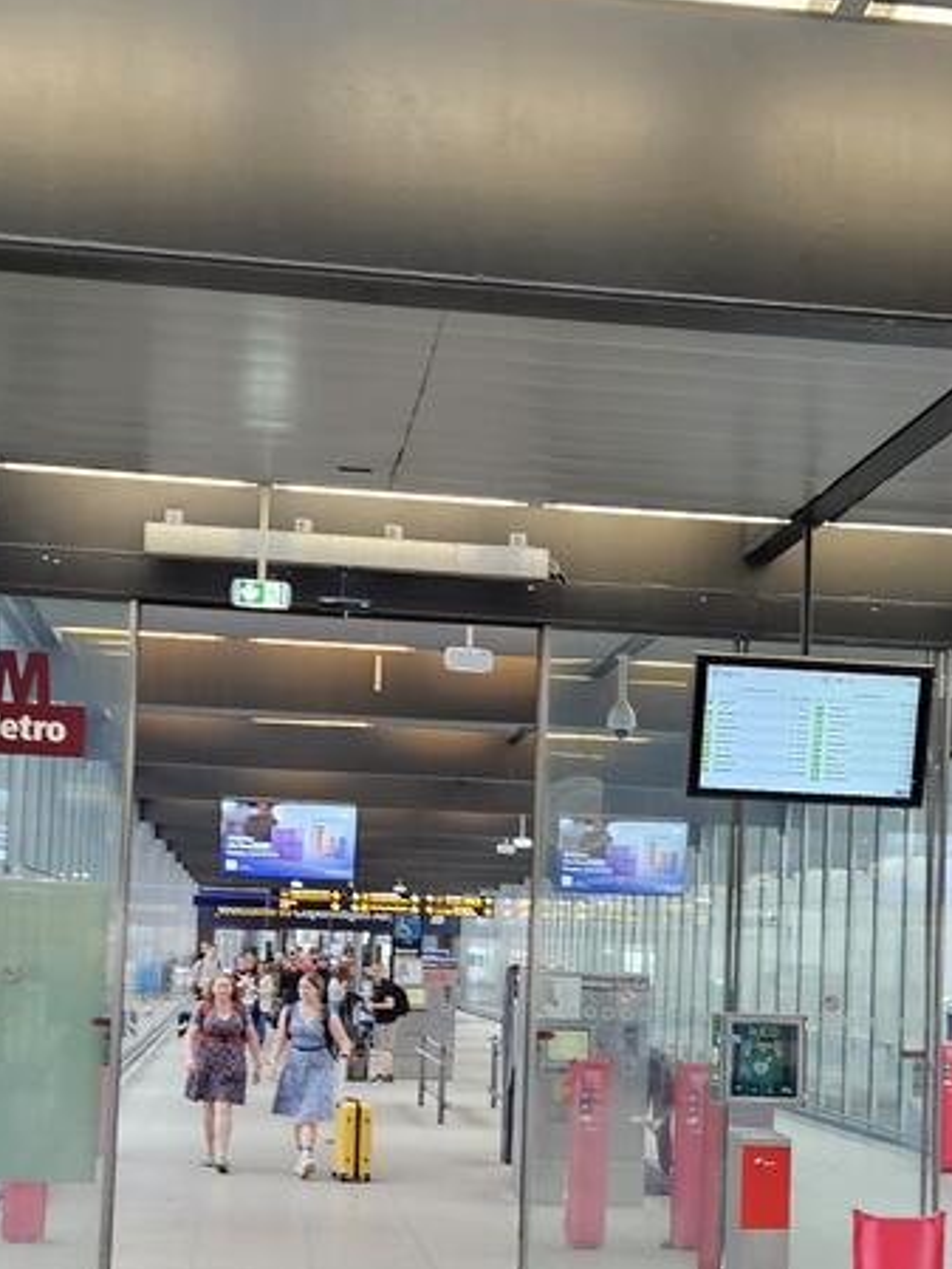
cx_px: 619
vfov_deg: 32.4
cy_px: 837
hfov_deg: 24.7
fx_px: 2162
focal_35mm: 59
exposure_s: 1/100
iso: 160
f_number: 1.8
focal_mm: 5.4
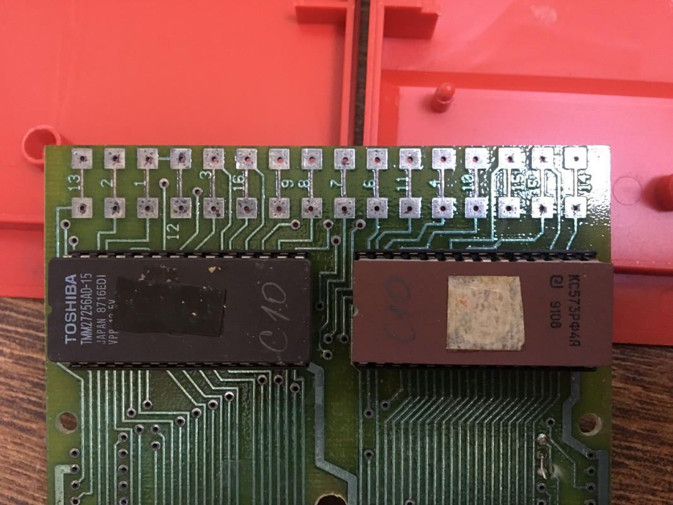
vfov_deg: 48.2
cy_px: 252
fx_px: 564
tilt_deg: -78.9
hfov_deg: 61.7
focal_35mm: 29
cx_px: 336
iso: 400
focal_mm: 4.15
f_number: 2.2
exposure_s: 1/17
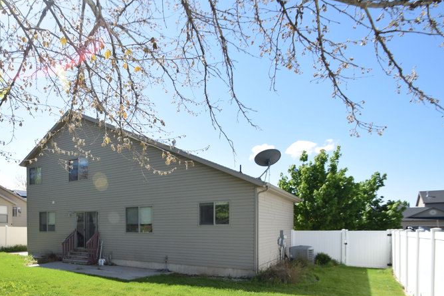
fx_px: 284
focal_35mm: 23
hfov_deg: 71.9
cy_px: 221
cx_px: 122
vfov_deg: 52.7
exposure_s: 1/320
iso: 200
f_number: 9
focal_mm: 10
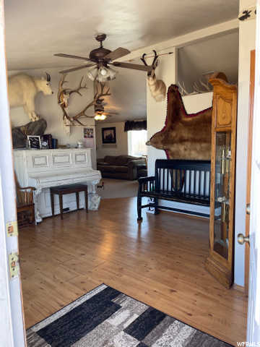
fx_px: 260
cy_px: 174
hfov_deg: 53.1
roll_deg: +0.8
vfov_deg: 67.3
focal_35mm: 26
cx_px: 130
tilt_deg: -5.9
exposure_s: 1/121
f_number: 1.6
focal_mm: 5.1
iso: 64
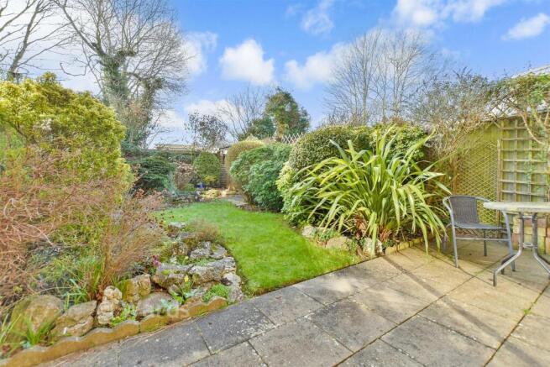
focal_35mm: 15
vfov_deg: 77.4
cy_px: 184
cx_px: 275
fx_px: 229
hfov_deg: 100.4
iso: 640
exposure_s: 1/160
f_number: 6.3
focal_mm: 10
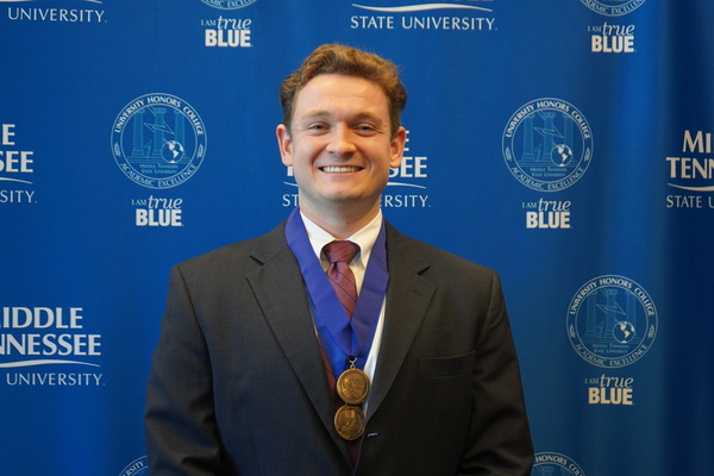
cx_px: 357
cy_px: 238
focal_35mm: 58
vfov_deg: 23.4
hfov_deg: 34.5
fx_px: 1150
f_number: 5
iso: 2500
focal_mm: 58
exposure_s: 1/160
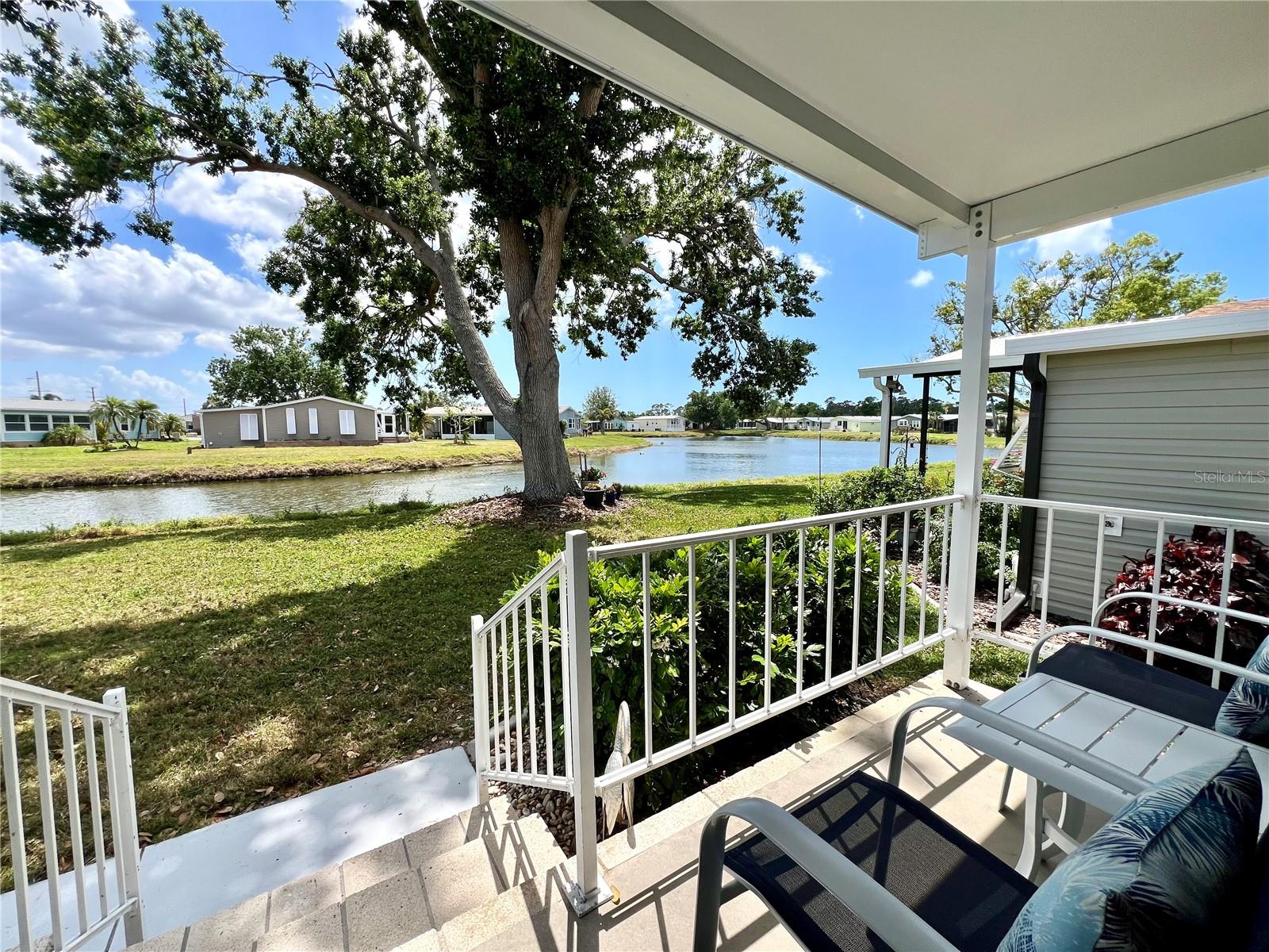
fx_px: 477
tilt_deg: -5.4
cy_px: 476
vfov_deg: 89.9
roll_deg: +0.3
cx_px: 634
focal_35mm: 13
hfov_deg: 106.2
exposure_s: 1/1623
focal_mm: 1.57
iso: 32
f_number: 1.8
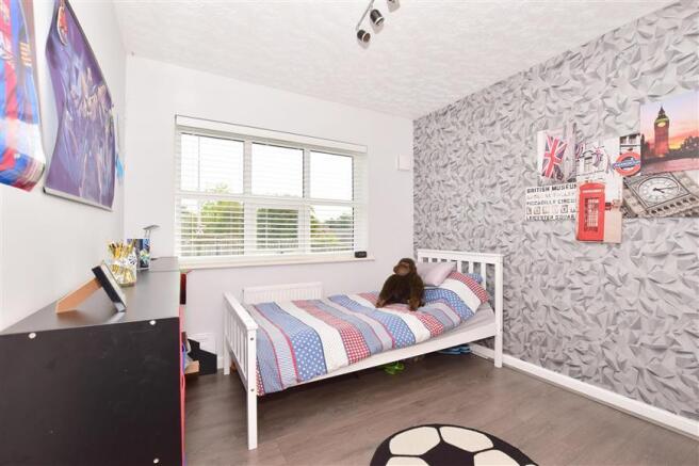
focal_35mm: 15
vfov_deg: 77.3
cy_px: 233
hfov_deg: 100.4
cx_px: 350
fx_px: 291
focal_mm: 10
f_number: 10
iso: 400
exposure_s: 1/200
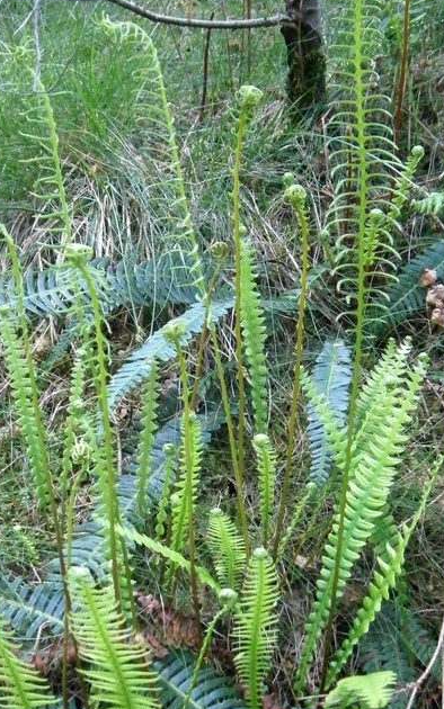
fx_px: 1568
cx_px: 203
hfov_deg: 16.1
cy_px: 487
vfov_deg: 25.4
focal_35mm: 81
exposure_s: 1/160
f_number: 3.4
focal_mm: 8.3
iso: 800
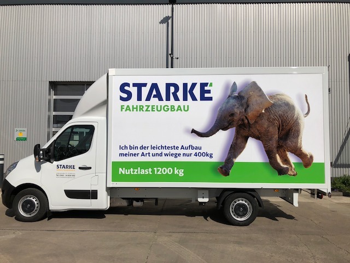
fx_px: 283
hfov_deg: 63.4
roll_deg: -0.6
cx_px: 175
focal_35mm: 28
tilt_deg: +4.2
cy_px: 132
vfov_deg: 49.7
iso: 25
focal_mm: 4
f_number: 1.8
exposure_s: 1/6897
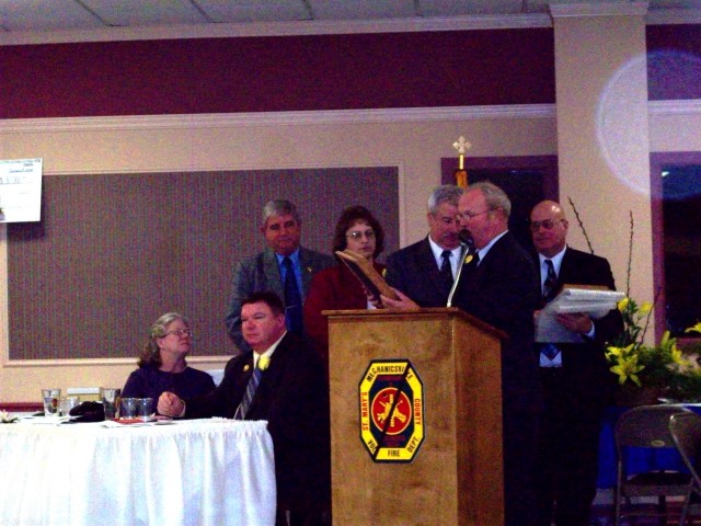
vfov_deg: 13.3
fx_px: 2248
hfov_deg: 17.7
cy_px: 263
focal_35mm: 111
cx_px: 350
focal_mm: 18.6
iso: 200
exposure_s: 1/90.2
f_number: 5.2
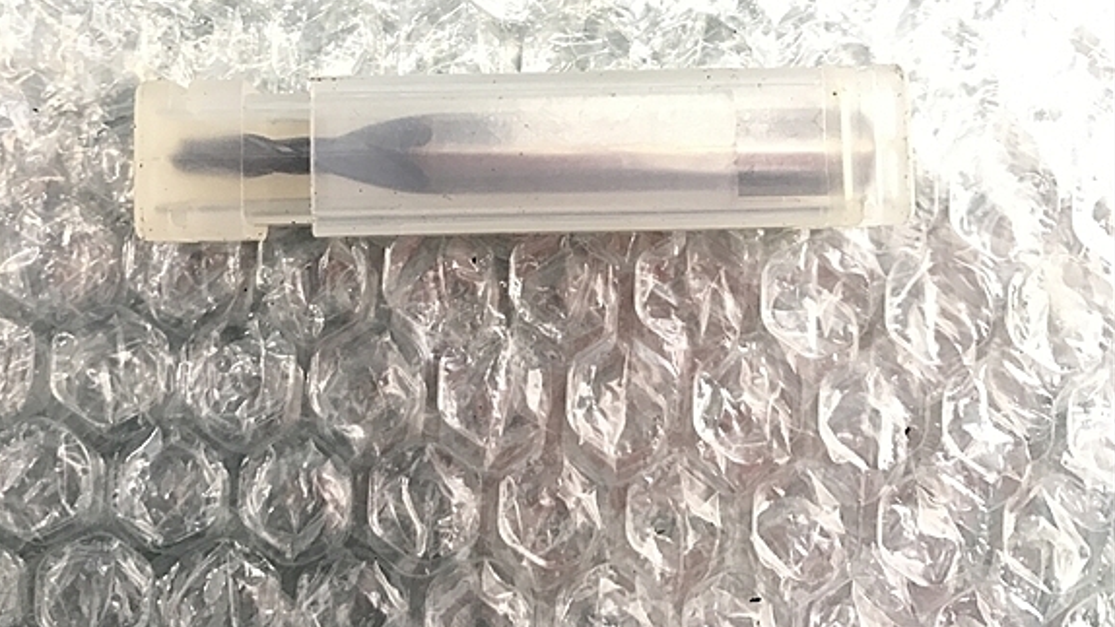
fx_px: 1005
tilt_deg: -85.8
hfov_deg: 57.9
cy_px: 179
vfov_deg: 34.1
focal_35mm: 34
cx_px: 495
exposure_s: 1/20
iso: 40
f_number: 1.8
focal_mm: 3.99
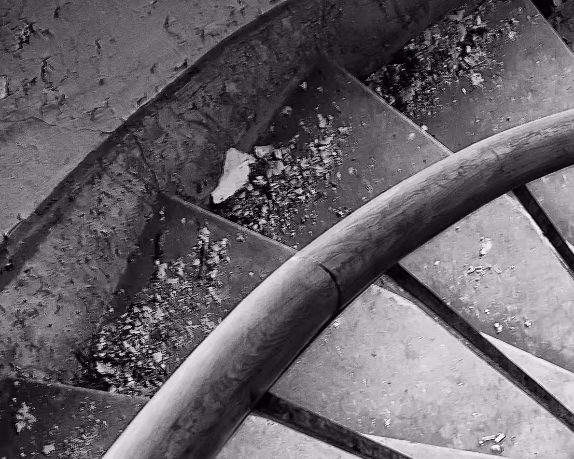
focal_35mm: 71
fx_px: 1206
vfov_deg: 20.6
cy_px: 499
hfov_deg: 23.0
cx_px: 796
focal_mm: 14
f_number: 6.3
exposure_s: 1/3
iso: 200
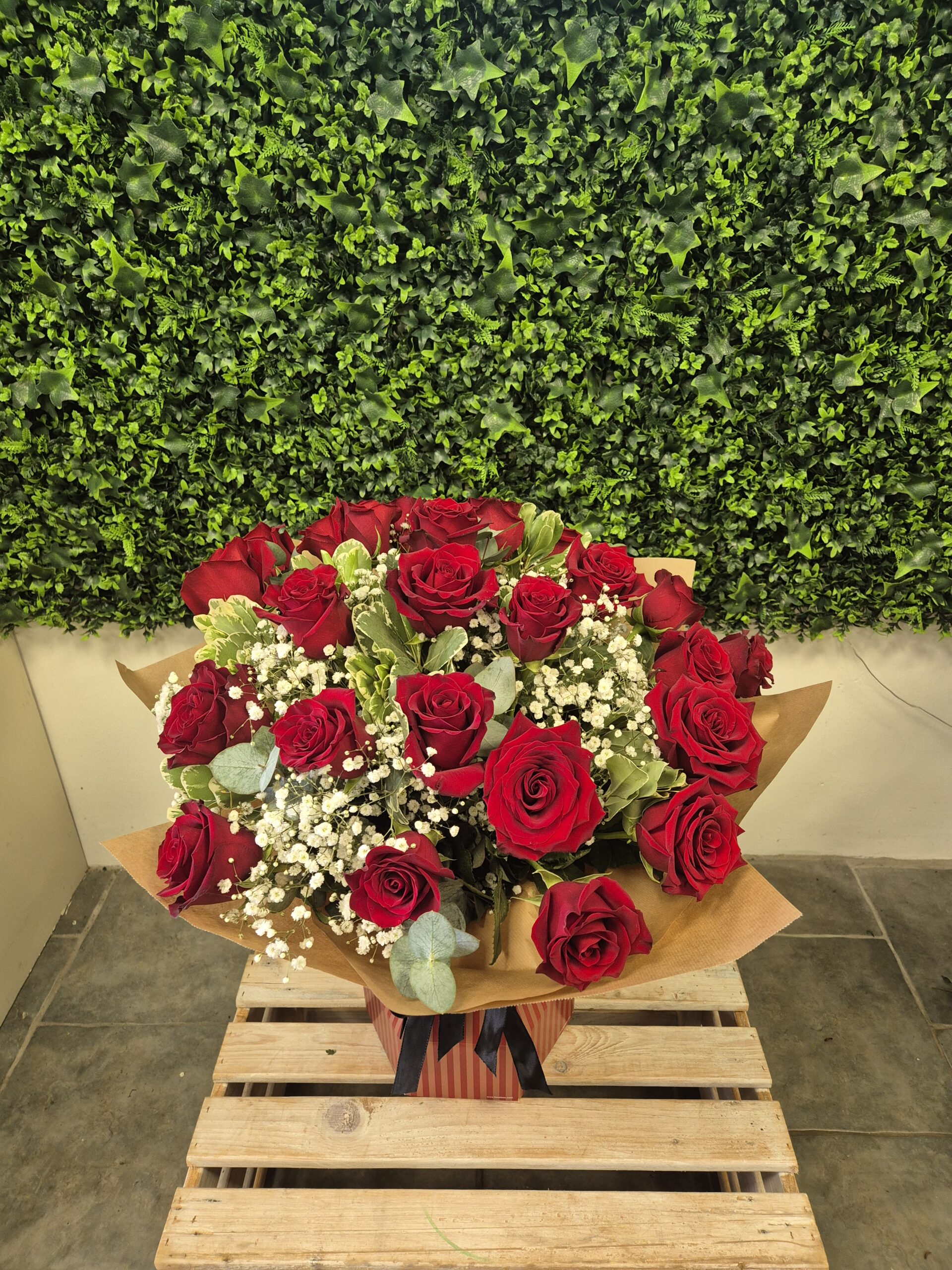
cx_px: 476
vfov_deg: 73.9
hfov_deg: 58.9
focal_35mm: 23
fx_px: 843
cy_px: 635
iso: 250
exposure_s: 1/100
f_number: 1.8
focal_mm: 5.4
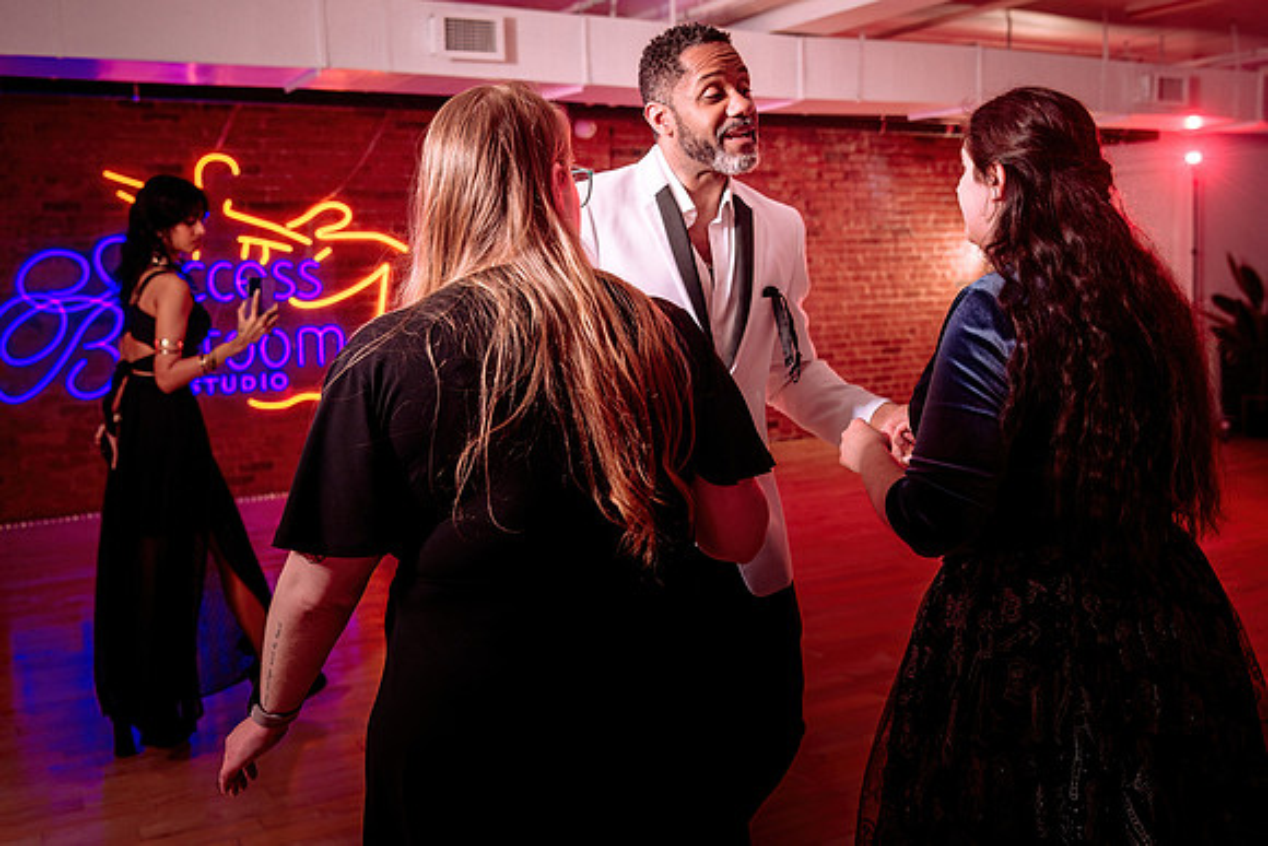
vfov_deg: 34.9
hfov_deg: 50.4
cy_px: 372
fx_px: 1344
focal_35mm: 38
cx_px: 711
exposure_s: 1/200
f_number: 4
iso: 640
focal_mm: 34
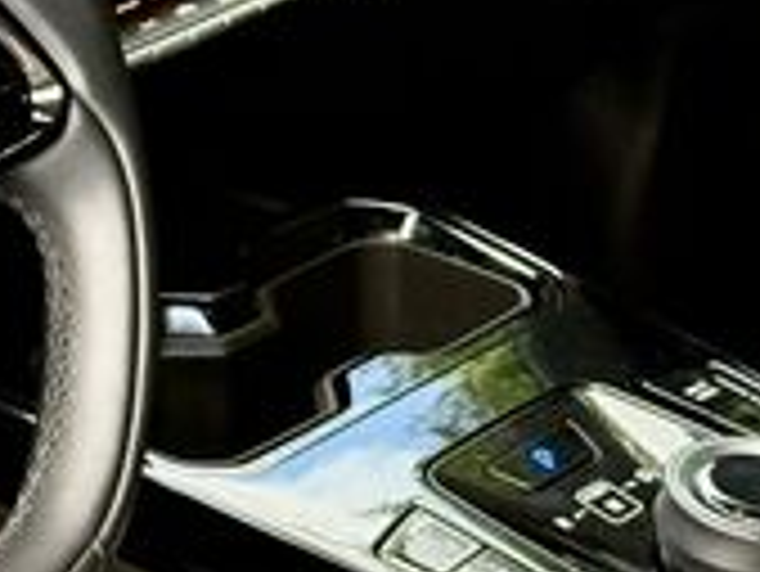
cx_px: -121
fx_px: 3823
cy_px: 214
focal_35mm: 174
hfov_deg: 11.2
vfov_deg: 8.5
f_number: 1.78
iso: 160
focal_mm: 6.76
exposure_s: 1/101
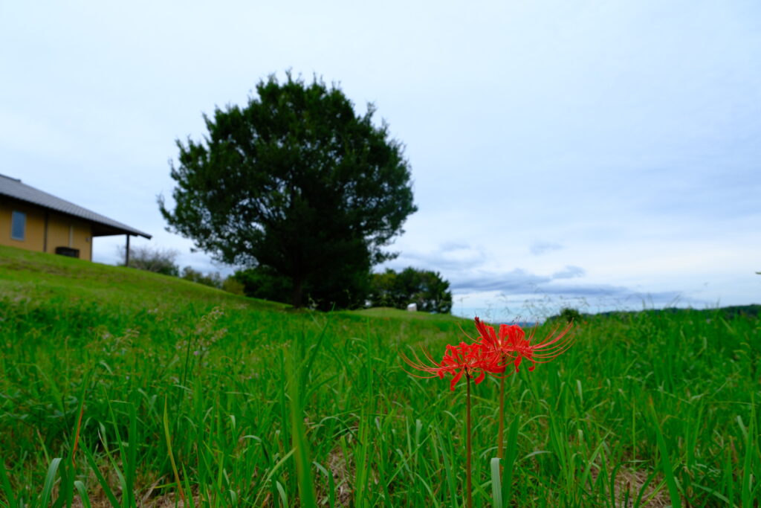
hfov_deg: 73.7
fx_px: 507
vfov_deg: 53.1
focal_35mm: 24
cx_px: 380
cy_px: 254
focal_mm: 16
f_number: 5.6
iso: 320
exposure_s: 1/750
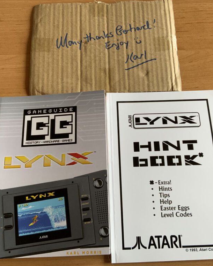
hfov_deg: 39.1
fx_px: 300
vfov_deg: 47.9
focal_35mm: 38
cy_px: 133
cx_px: 113
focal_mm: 3
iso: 64
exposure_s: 1/93
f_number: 1.8
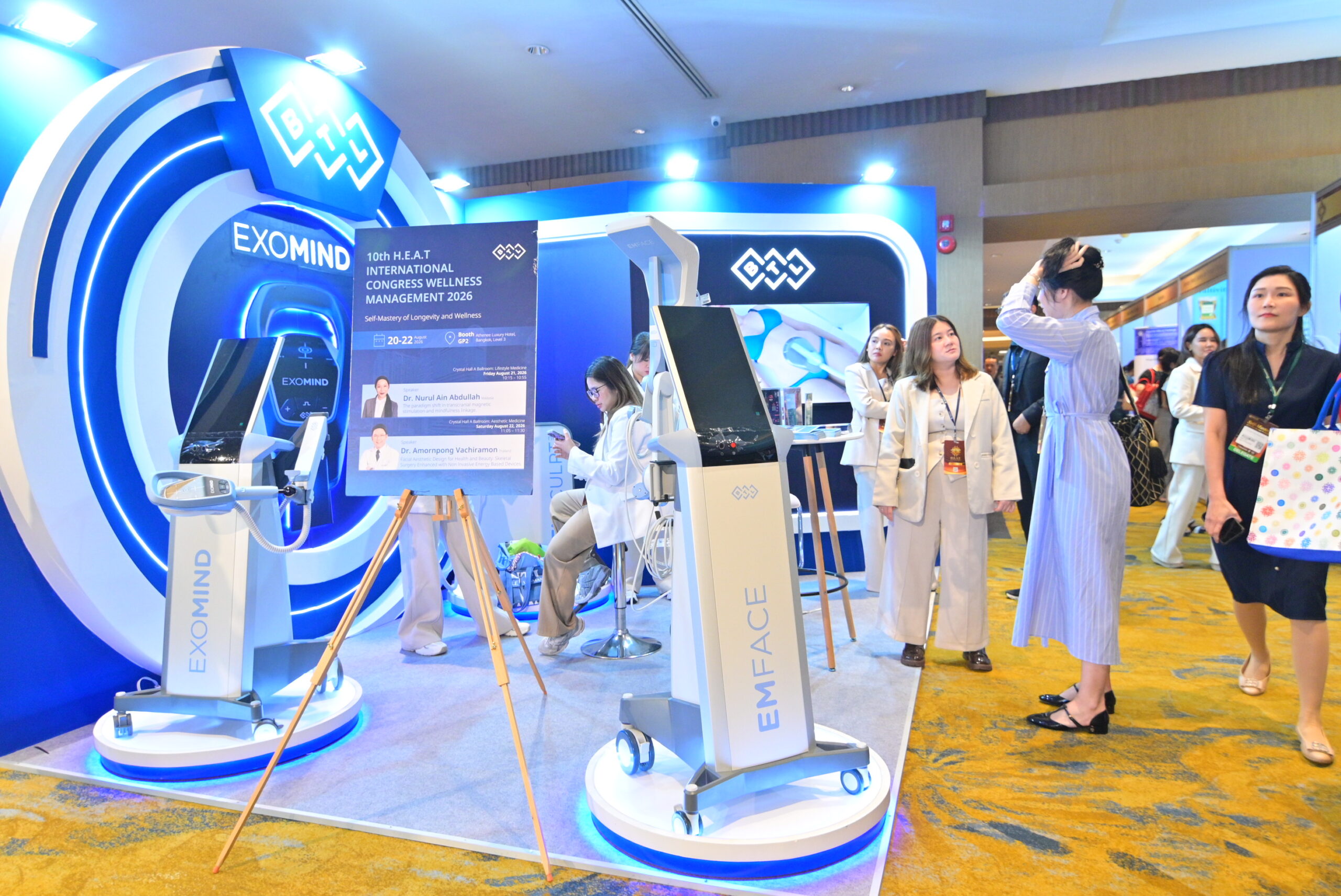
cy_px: 448
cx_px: 670
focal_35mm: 22
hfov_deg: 78.5
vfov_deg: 57.3
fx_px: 820
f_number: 3.5
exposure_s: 1/160
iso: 1600
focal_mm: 15
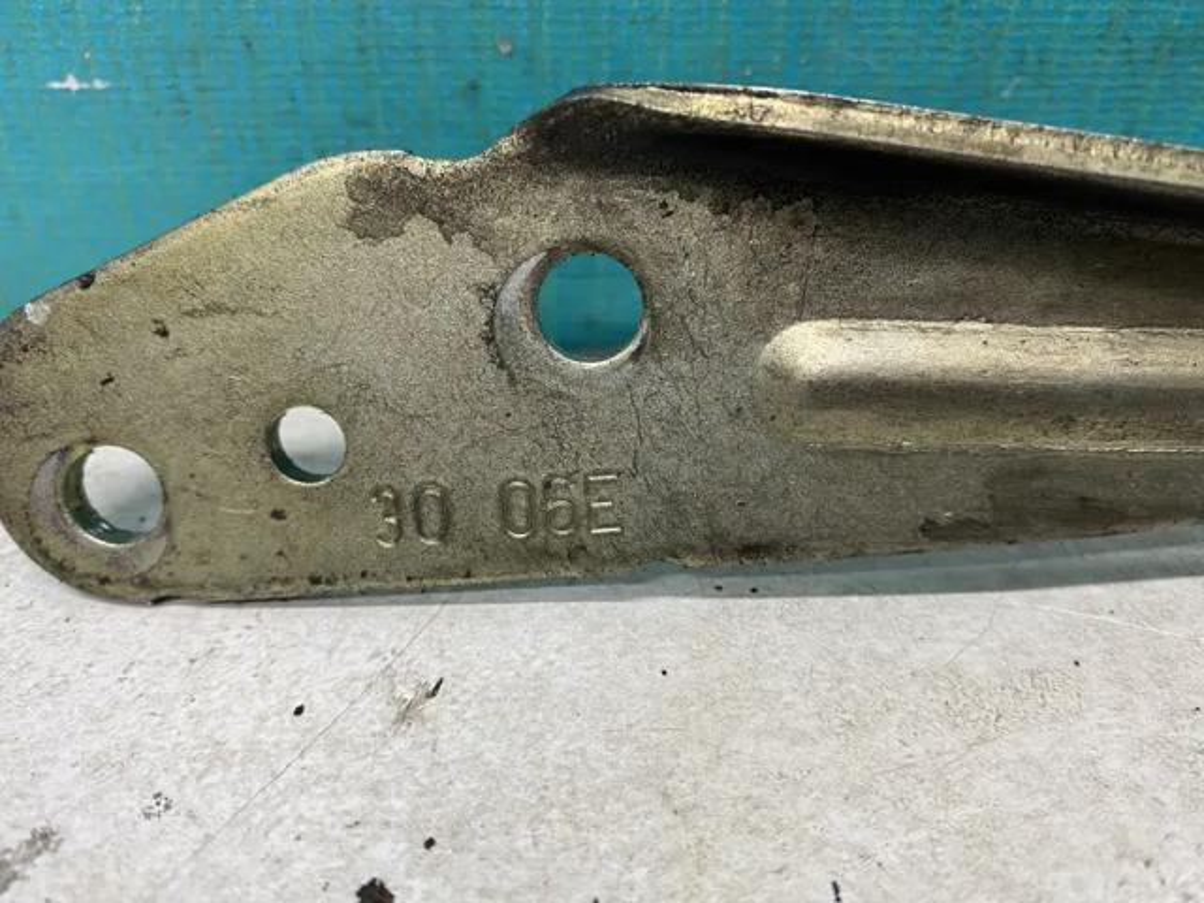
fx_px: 870
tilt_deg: -35.0
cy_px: 452
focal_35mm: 25
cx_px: 602
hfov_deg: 69.4
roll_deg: -0.4
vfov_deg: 54.9
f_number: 1.8
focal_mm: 4.25
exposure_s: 1/50
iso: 100
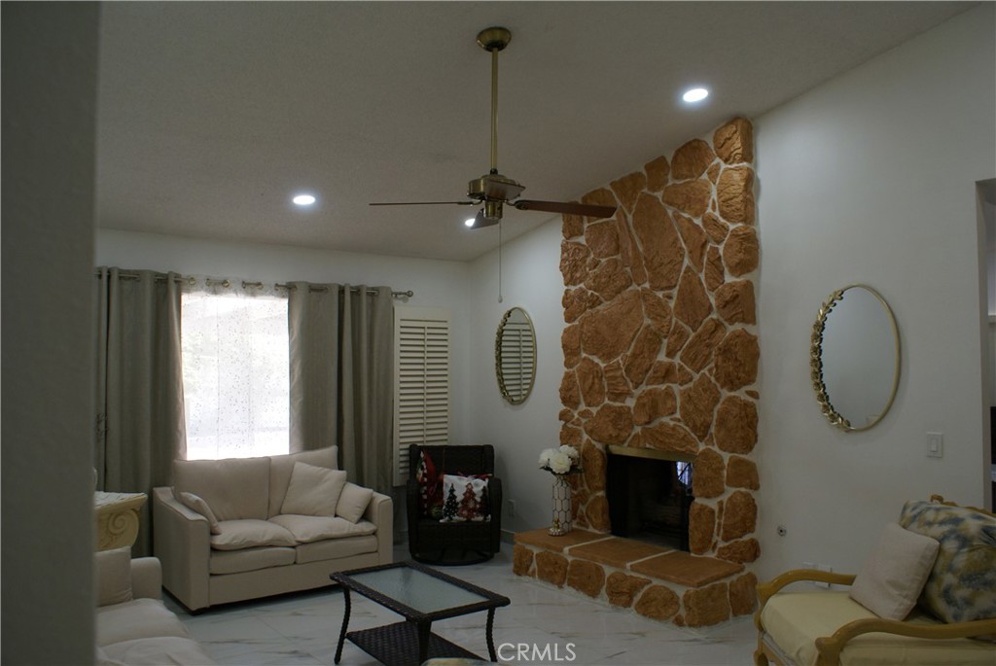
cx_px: 498
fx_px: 748
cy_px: 333
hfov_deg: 67.3
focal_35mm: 27
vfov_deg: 48.0
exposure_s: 1/40
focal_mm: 18
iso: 100
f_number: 4.5
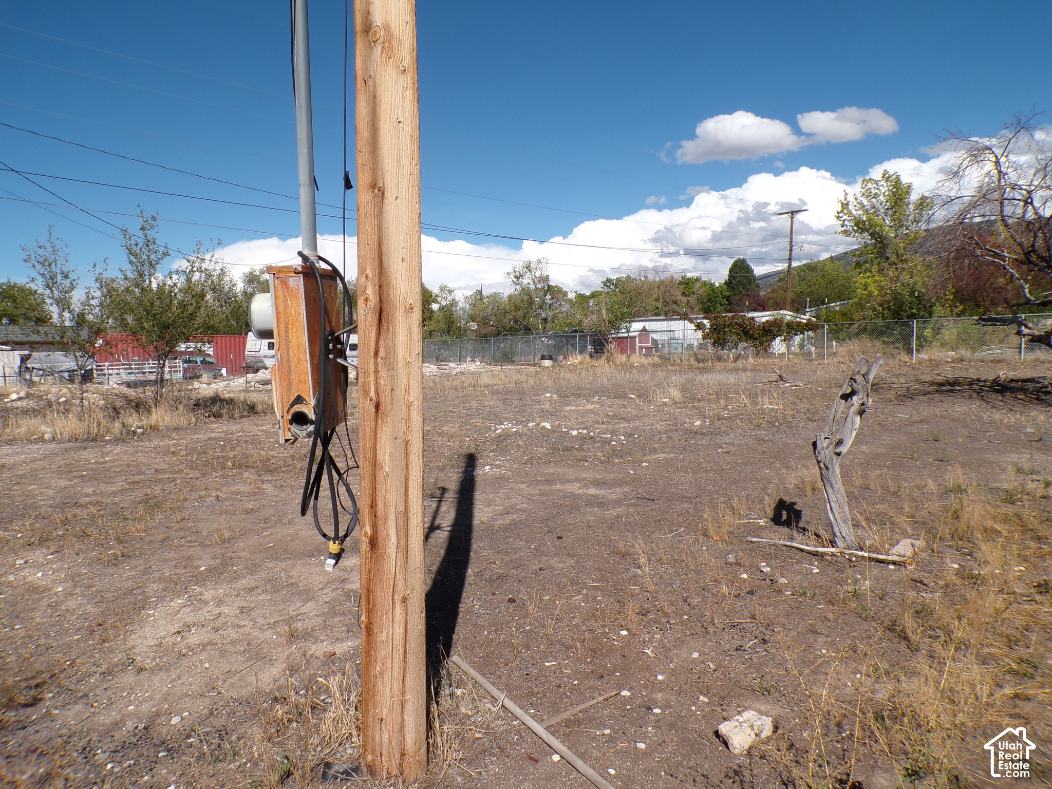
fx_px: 729
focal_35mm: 24
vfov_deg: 56.8
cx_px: 526
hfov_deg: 71.6
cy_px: 394
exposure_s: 1/600
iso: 100
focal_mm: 4.3
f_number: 5.8
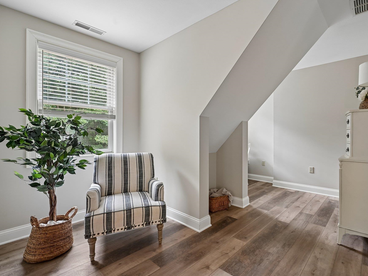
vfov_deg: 71.6
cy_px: 136
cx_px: 206
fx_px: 191
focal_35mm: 18
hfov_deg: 87.4
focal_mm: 16
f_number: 8
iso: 400
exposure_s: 1/6
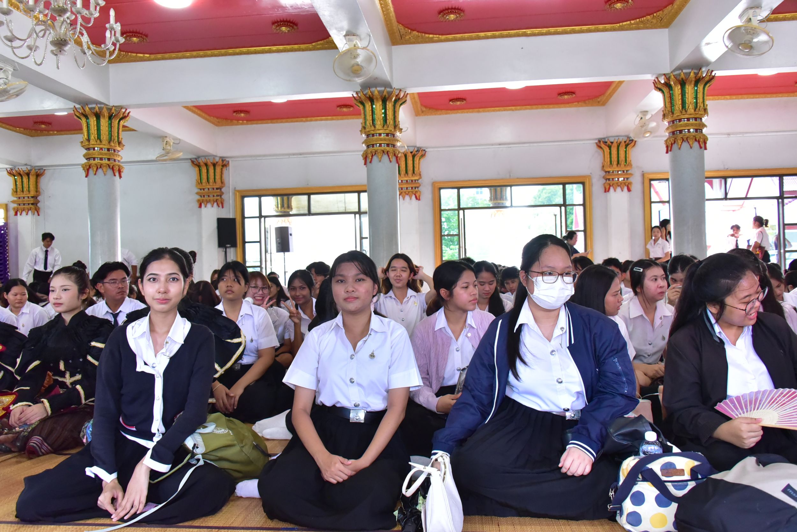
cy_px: 266
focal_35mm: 28
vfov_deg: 46.4
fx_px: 620
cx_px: 398
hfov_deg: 65.5
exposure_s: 1/160
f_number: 6.3
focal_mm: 28
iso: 5000
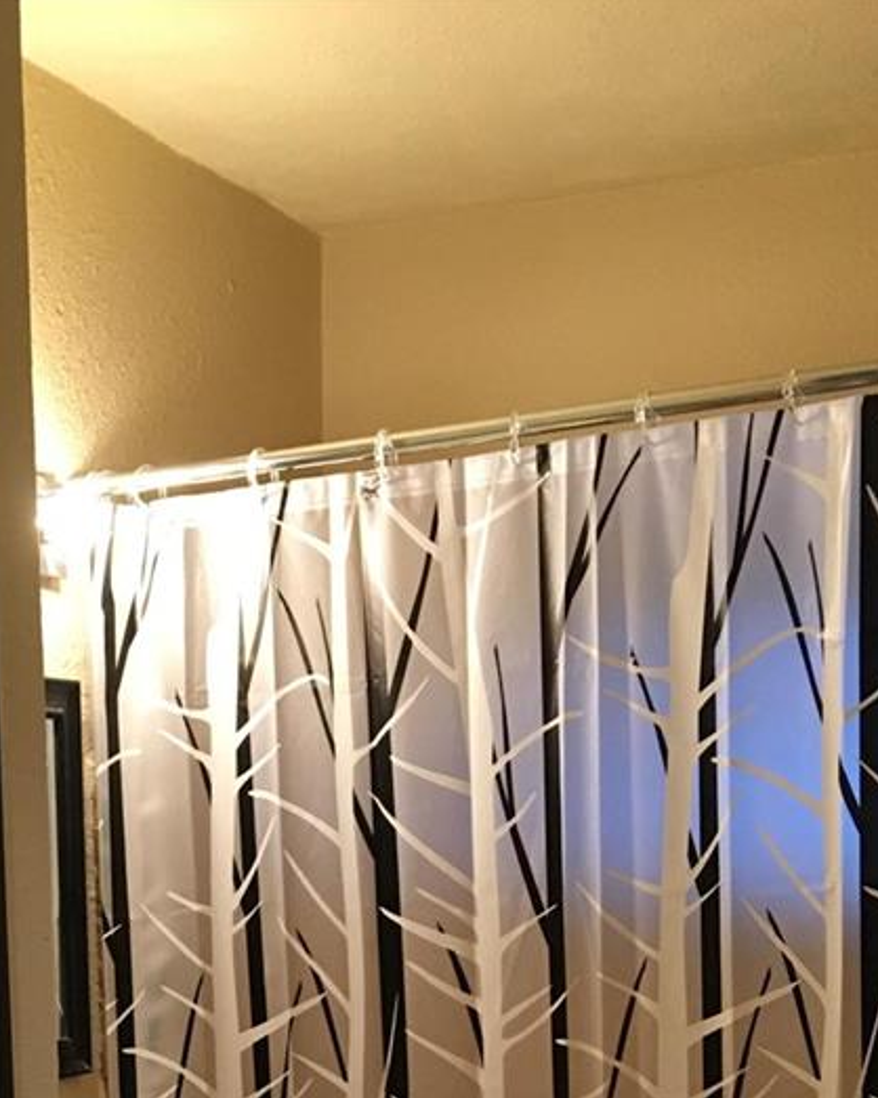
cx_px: 153
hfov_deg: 23.1
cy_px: 1253
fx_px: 2113
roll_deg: +1.6
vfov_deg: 26.5
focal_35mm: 65
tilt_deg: -10.3
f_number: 2.2
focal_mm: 4.15
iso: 80
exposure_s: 1/15
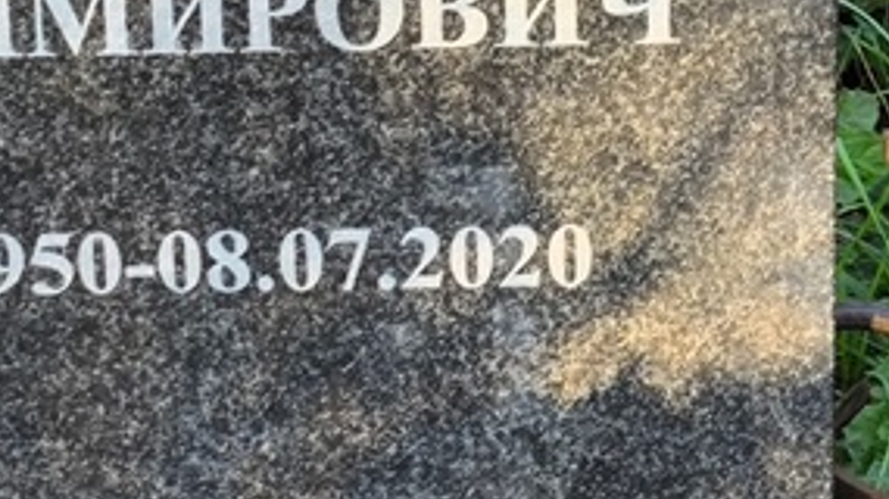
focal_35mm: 153
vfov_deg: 7.9
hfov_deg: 13.9
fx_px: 3605
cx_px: 20
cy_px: 47
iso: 64
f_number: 1.7
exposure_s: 1/120
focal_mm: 4.71
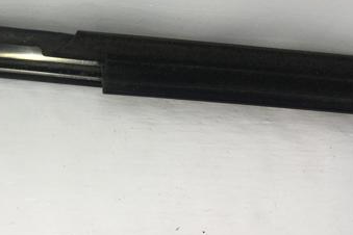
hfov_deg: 33.8
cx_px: 58
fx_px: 559
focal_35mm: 57
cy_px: 41
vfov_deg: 23.4
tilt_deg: -55.7
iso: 25
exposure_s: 1/452
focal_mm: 4.15
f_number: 2.2
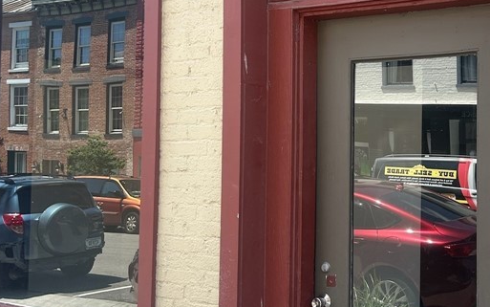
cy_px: 134
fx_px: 735
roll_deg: +0.1
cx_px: 352
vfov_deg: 23.6
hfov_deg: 36.2
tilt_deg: +5.4
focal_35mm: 55
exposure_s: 1/572
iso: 50
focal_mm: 5.7
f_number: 1.5
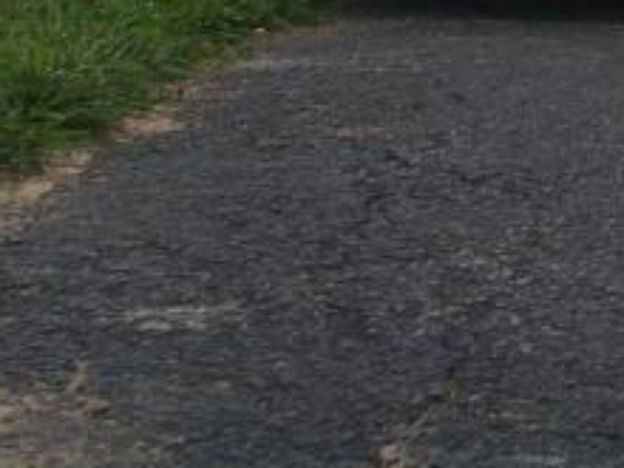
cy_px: -338
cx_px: 973
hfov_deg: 14.4
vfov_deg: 11.0
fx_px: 2289
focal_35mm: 127
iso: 80
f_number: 2.8
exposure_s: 1/500
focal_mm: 6
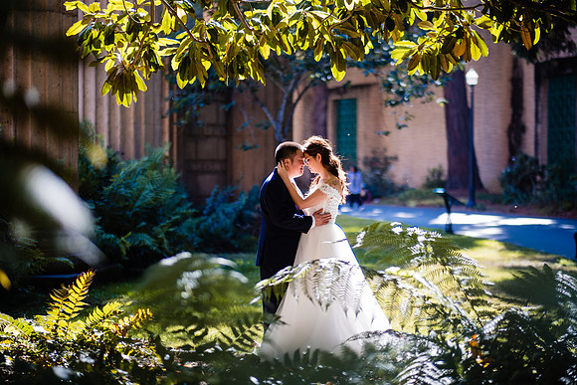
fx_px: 1347
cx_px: 288
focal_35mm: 84
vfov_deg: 16.3
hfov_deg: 24.2
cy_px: 192
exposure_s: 1/1000
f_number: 1.2
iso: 160
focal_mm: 56
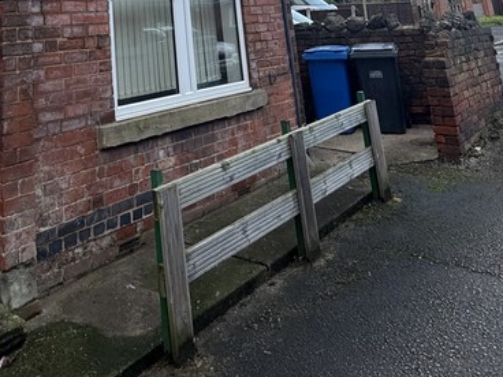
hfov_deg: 46.6
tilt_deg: +15.2
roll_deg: +4.3
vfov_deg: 29.5
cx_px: 144
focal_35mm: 39
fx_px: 567
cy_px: -115
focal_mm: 2.22
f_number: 2.2
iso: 40
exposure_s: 1/128
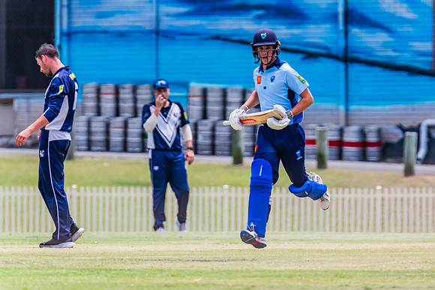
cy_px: 143
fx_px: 8425
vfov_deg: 2.0
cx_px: 276
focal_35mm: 697
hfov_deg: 3.0
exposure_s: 1/2000
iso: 800
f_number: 9
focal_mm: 550
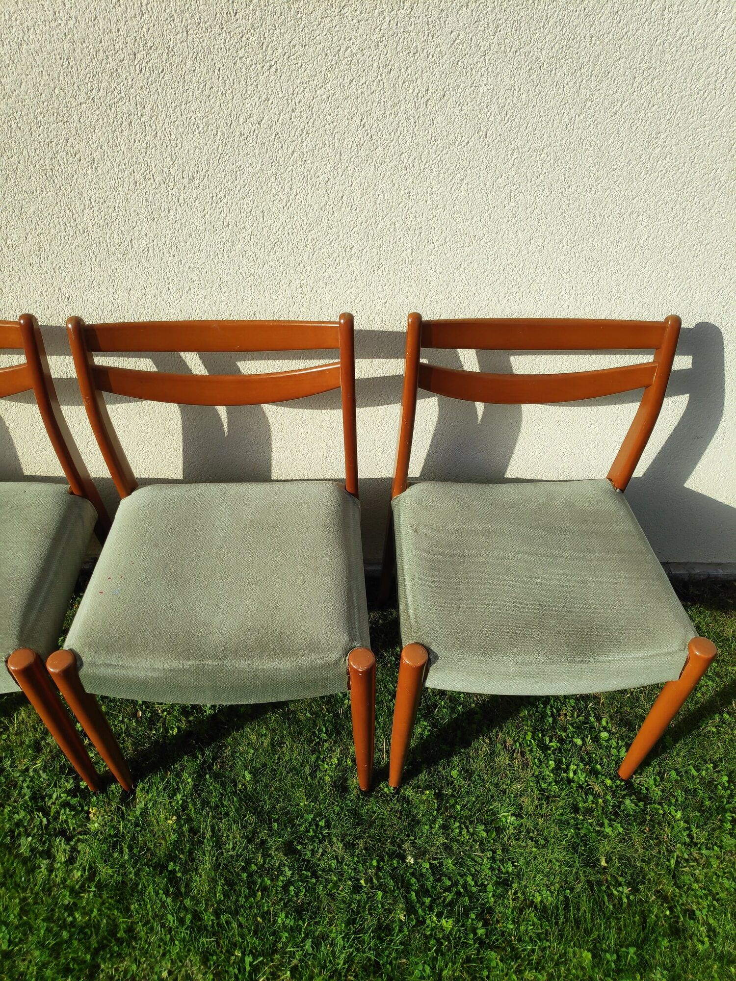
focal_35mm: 20
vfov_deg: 81.7
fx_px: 567
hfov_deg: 66.0
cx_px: 368
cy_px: 490
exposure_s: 1/1713
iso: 100
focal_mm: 3.94
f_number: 1.9
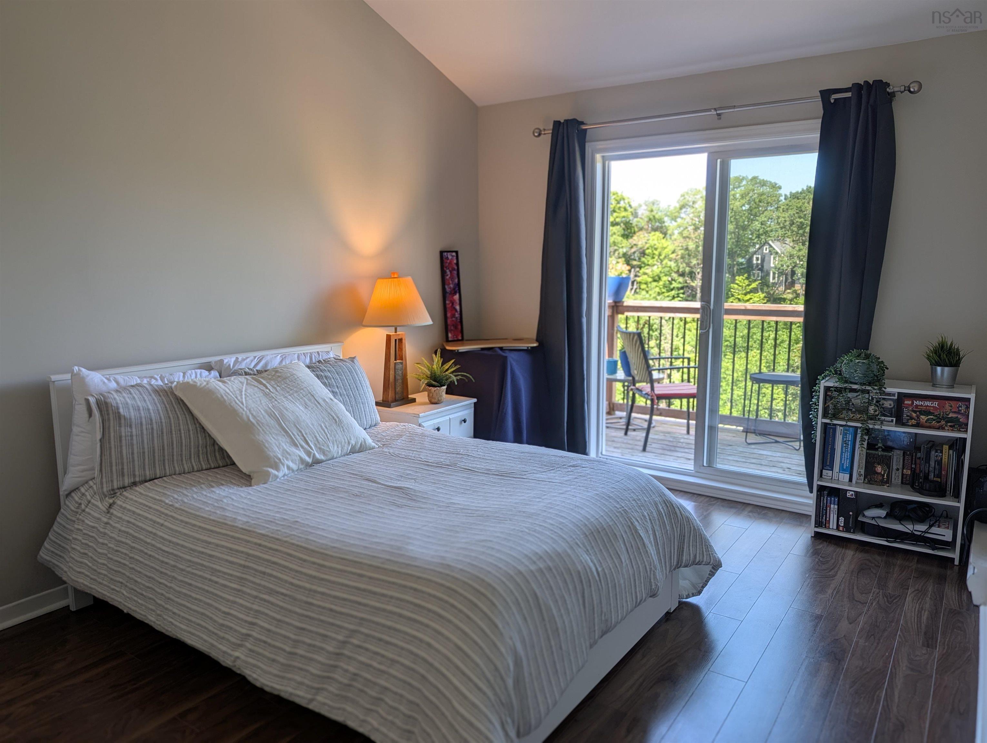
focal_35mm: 24
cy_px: 372
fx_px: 685
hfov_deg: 71.5
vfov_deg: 56.9
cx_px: 494
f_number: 1.68
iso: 19
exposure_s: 1/120
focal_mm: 6.9
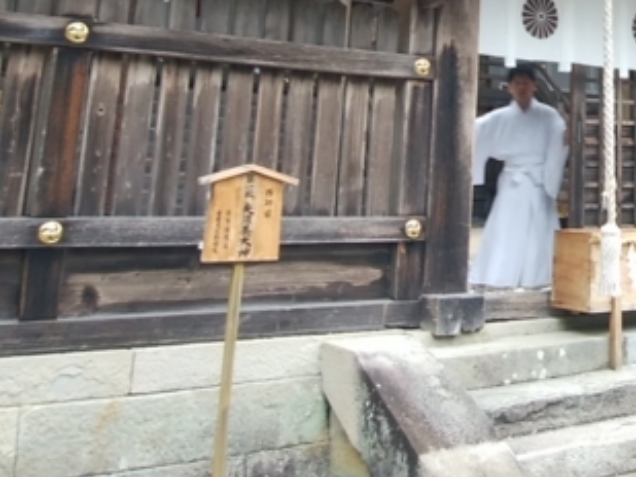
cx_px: 675
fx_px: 1048
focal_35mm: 57
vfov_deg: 23.5
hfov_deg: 30.7
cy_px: -95
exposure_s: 1/40
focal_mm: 3
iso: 32
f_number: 2
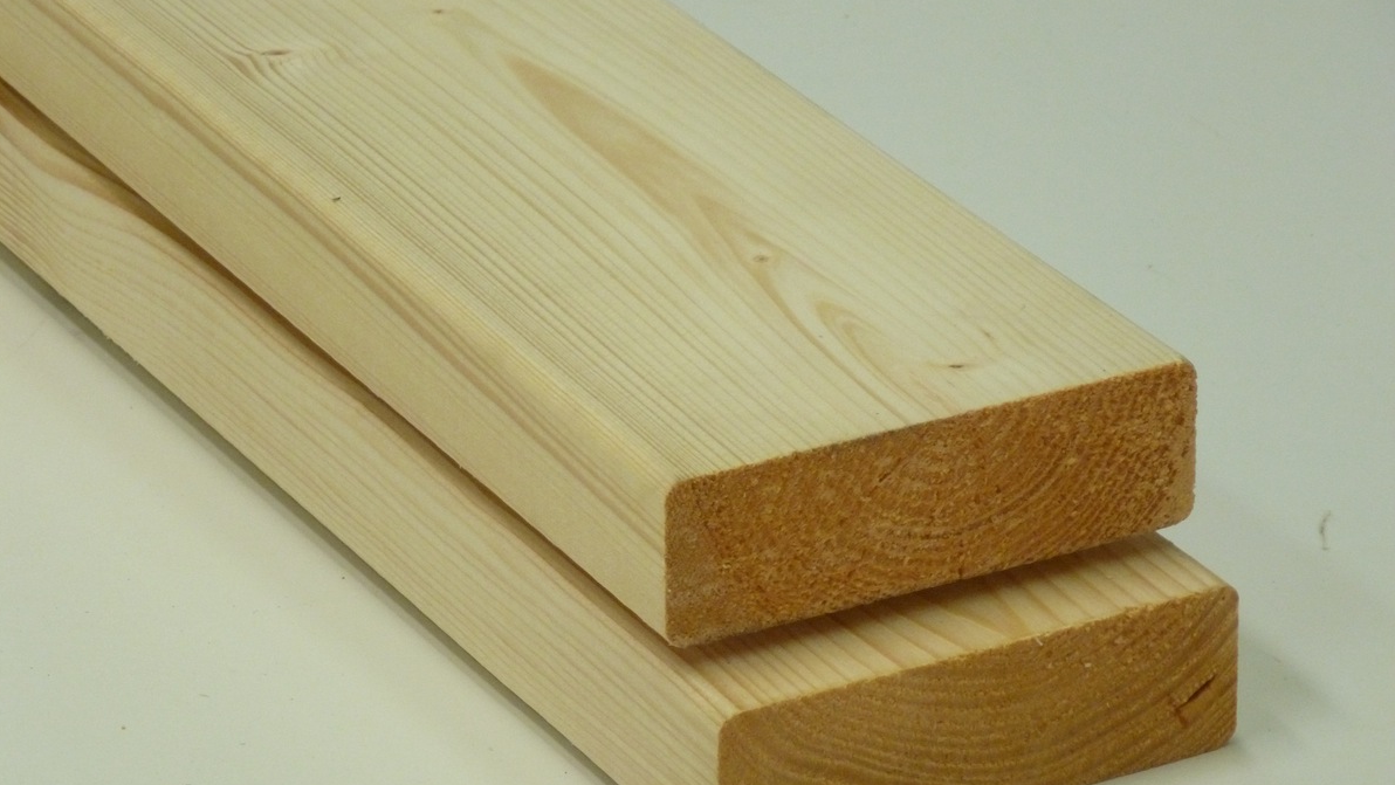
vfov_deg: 7.1
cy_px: 480
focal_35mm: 170
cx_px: 694
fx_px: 6289
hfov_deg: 12.7
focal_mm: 27.7
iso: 400
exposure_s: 1/40
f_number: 5.3
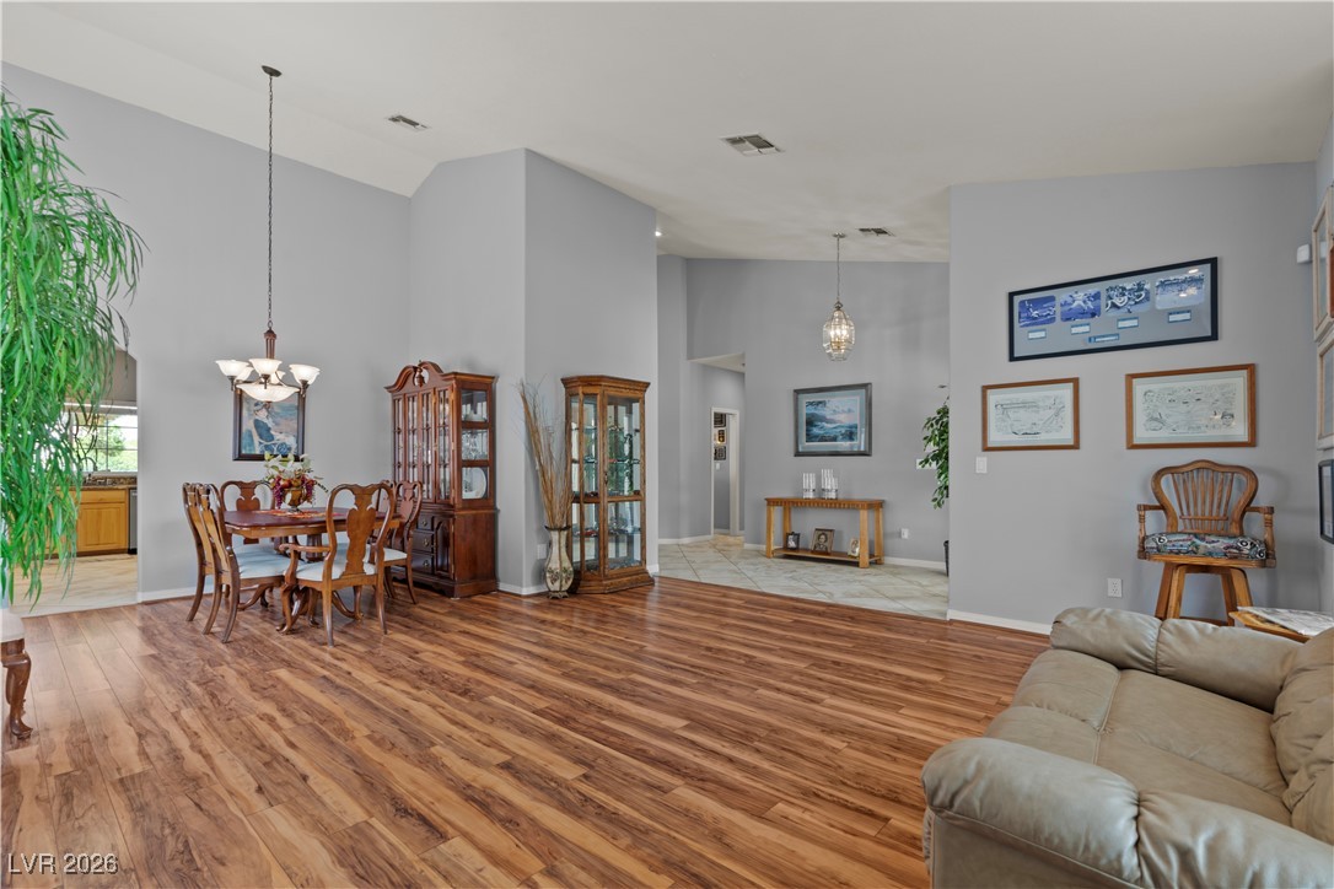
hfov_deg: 96.7
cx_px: 667
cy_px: 444
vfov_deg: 73.7
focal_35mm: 16
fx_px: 593
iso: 200
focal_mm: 16
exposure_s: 6
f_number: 9
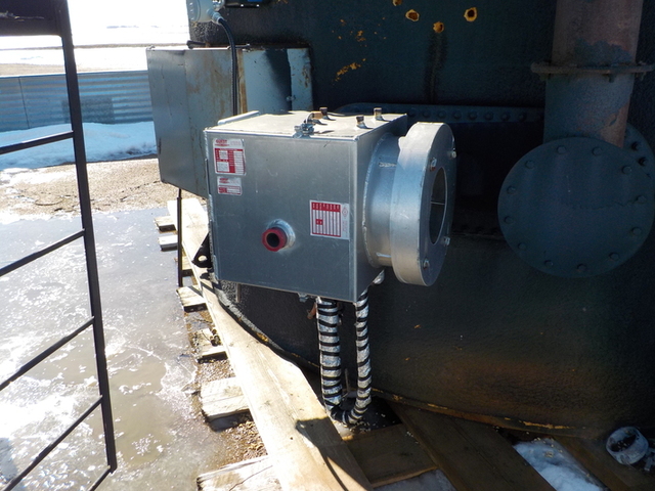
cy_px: 246
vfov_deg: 46.8
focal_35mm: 30
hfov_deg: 60.0
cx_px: 328
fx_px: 568
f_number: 3.3
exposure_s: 1/640
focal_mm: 4.1
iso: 125
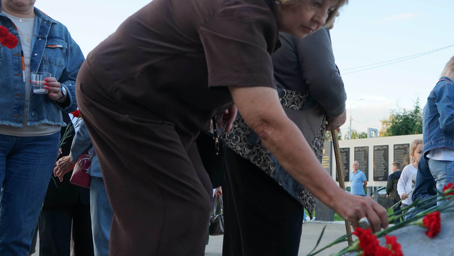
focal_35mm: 44
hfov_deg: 45.4
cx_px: 316
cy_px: 137
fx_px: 530
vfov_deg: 27.1
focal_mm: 28
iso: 200
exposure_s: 1/160
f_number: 4
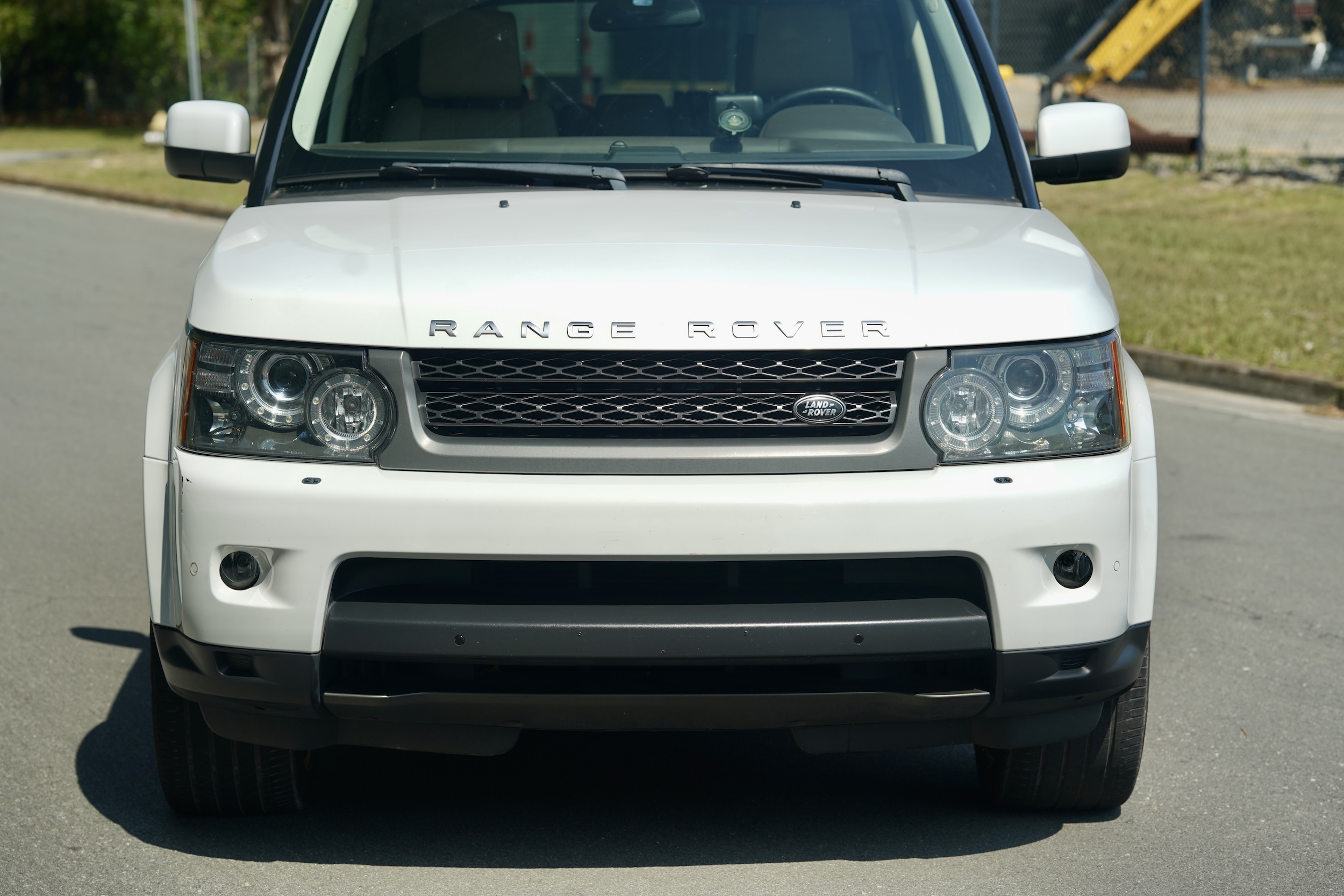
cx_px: 672
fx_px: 3173
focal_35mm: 85
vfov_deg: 16.1
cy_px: 448
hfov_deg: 23.9
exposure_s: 1/250
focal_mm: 85
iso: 50
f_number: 4
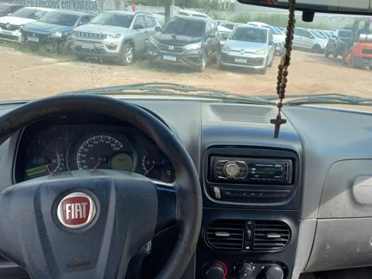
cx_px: 222
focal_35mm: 33
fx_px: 355
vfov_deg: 42.9
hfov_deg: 55.0
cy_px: 159
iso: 50
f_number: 2
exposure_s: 1/120
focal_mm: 4.6
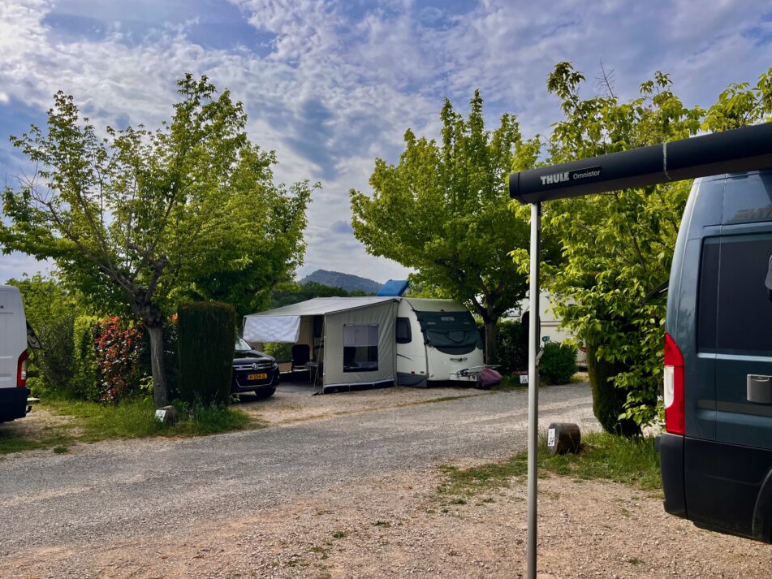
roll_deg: -0.9
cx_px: 389
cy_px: 297
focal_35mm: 28
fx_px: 624
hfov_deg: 63.4
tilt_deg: +0.5
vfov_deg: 49.7
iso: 50
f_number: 1.6
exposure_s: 1/3521
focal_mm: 5.1
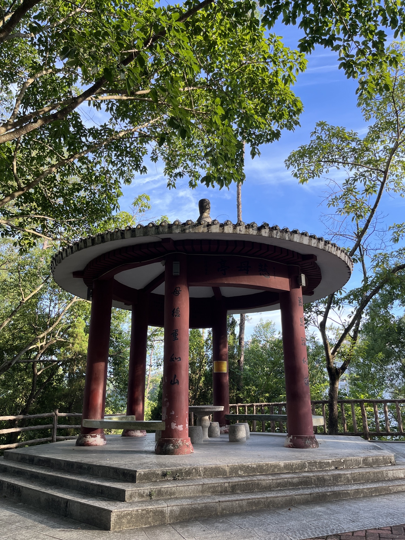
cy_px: 270
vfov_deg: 67.3
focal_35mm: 26
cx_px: 202
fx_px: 406
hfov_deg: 53.1
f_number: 1.6
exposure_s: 1/412
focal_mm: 5.1
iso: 50
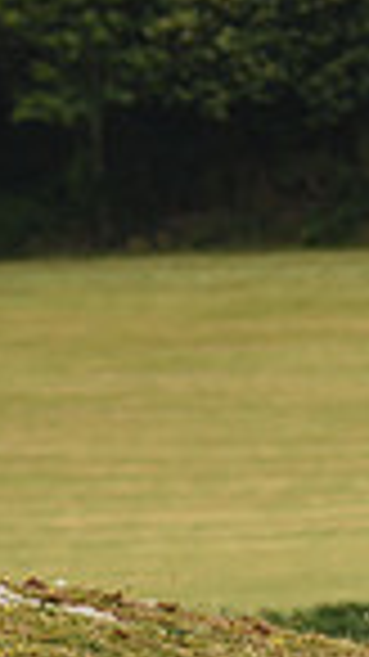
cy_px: 212
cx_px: -626
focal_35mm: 830
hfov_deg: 1.5
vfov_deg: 2.6
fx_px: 14454
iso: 320
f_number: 5.6
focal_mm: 200
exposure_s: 1/1250
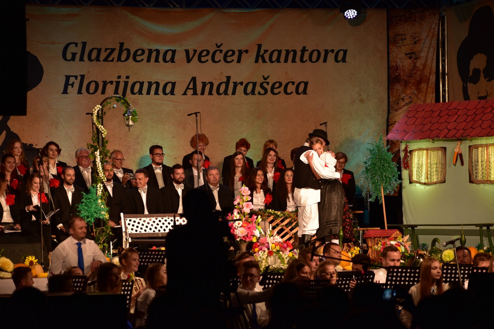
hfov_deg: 12.5
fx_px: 2264
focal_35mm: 165
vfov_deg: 8.3
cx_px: 247
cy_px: 164
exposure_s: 1/100
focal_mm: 110
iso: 400
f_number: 5.6
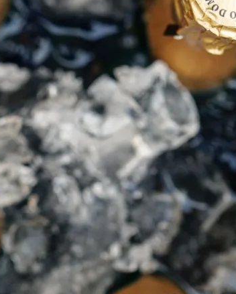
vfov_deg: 11.7
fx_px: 1430
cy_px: 15
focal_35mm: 164
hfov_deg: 9.4
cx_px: 34
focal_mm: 50
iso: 200
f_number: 2.8
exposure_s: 1/200
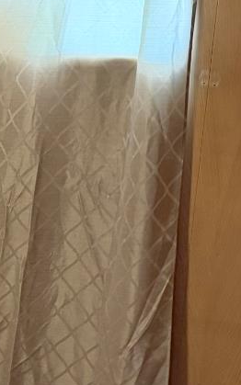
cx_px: -187
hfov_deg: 13.1
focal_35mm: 91
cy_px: 208
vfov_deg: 22.8
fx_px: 956
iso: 500
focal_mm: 6.76
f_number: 1.78
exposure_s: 1/60
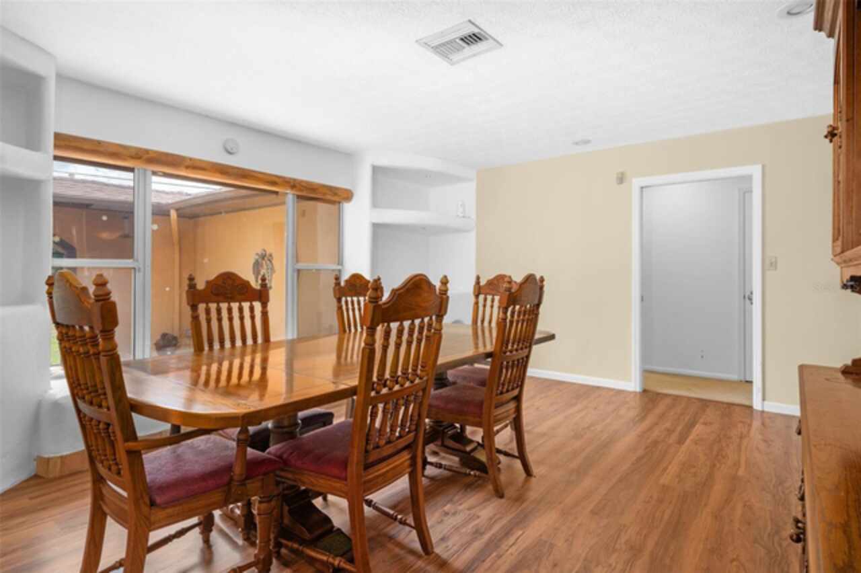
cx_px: 430
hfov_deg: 86.9
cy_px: 286
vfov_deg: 64.5
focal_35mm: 19
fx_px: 454
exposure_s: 1/10
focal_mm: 19
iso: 400
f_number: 8
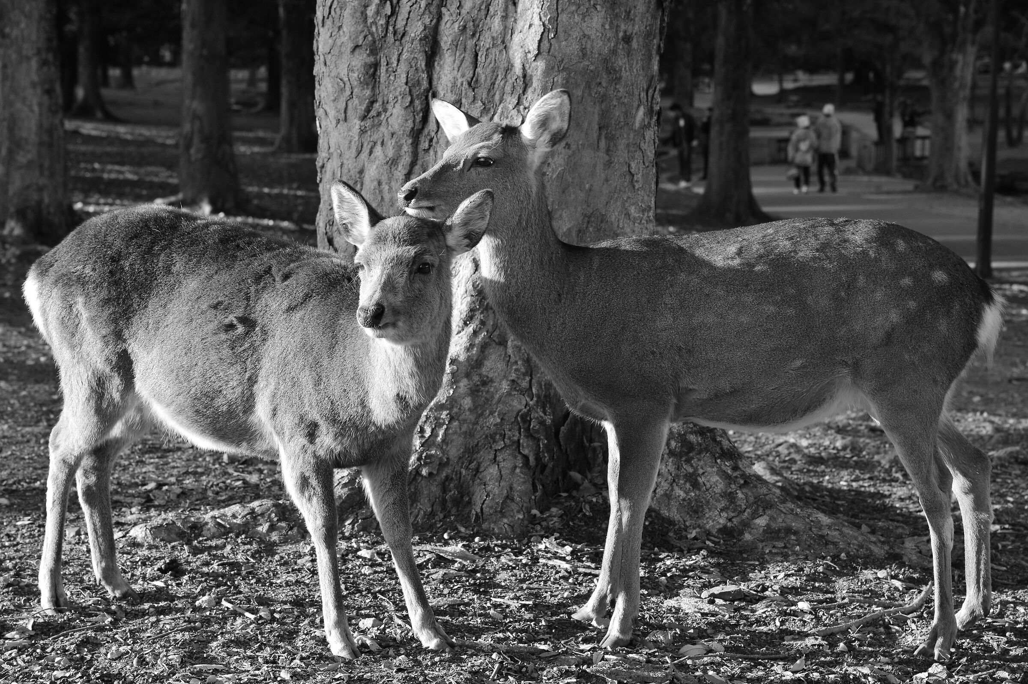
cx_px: 514
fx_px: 2568
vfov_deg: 15.2
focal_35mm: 90
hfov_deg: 22.6
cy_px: 342
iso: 200
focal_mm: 90
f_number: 9
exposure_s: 1/100
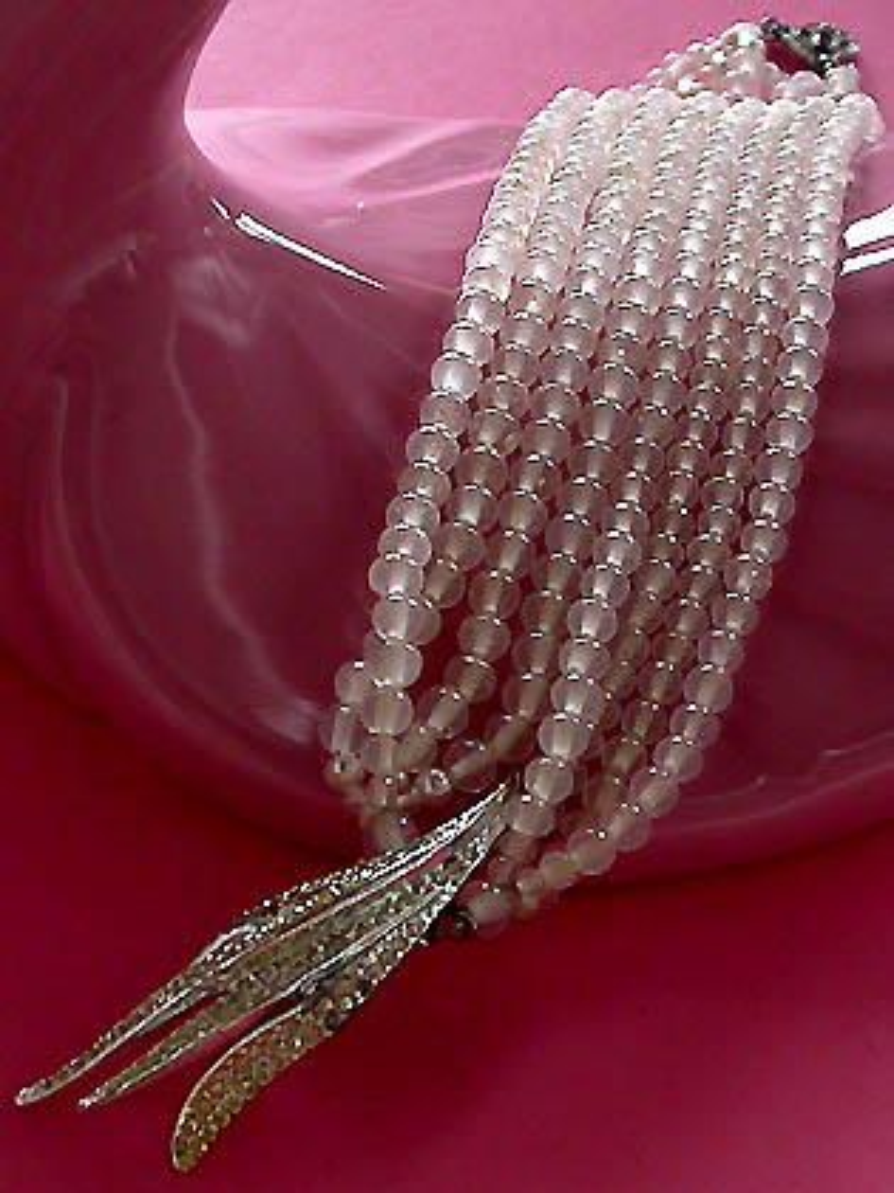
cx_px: 447
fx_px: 1309
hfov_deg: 37.7
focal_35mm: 38
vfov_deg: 49.0
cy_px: 596
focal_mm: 7.85
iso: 100
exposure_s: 1/22.4
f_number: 2.6
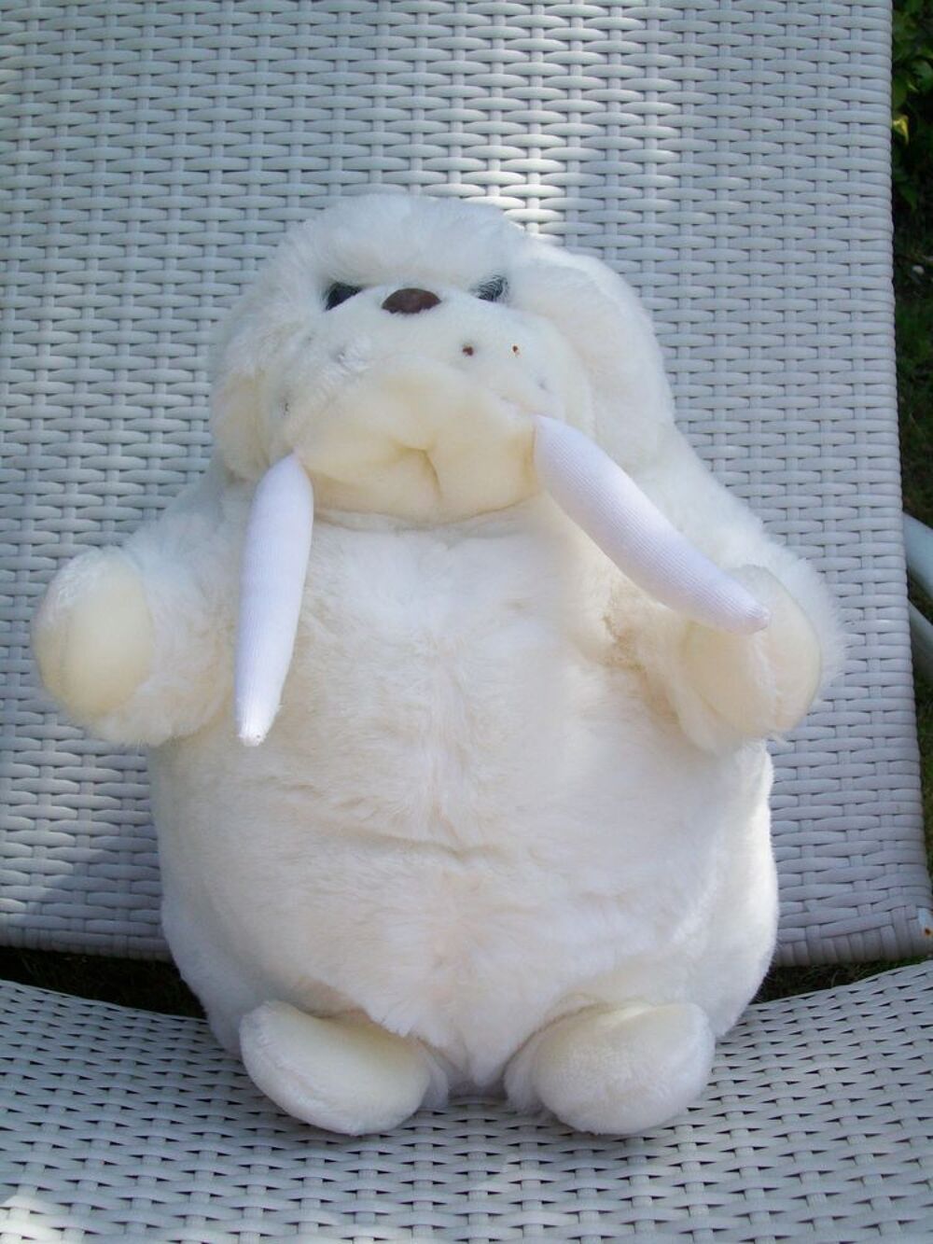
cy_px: 622
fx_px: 1617
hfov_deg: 32.2
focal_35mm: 45
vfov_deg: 42.1
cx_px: 466
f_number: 3
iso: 64
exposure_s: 1/500
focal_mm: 7.6
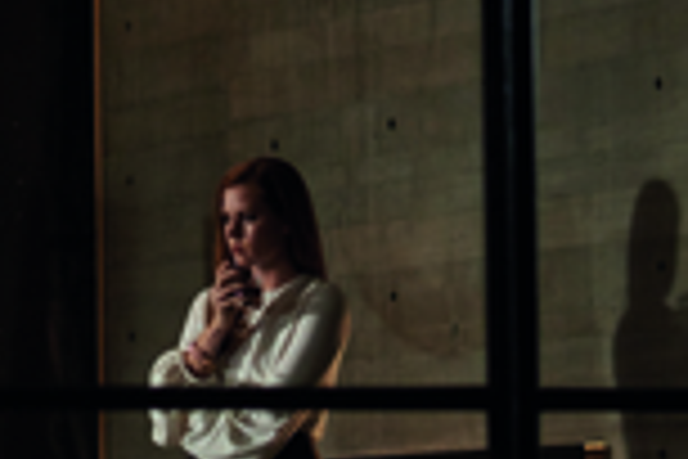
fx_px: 6574
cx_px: 112
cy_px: 490
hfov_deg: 6.0
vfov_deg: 4.0
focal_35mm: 344
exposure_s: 1/125
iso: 1600
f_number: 2.5
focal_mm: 135
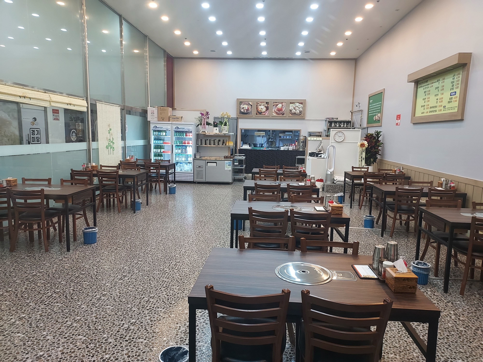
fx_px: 335
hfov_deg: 71.6
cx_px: 242
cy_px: 181
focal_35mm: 24
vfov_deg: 56.8
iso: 250
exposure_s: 1/60
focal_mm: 4.6
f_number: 1.8
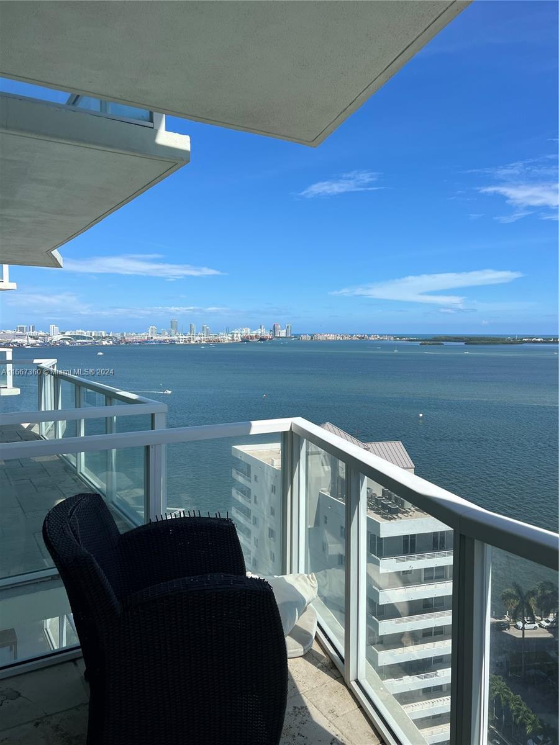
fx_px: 560
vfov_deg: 67.3
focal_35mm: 26
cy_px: 372
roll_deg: +0.1
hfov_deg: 53.1
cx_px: 280
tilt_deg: -3.6
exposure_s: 1/5076
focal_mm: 5.7
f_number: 1.5
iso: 50
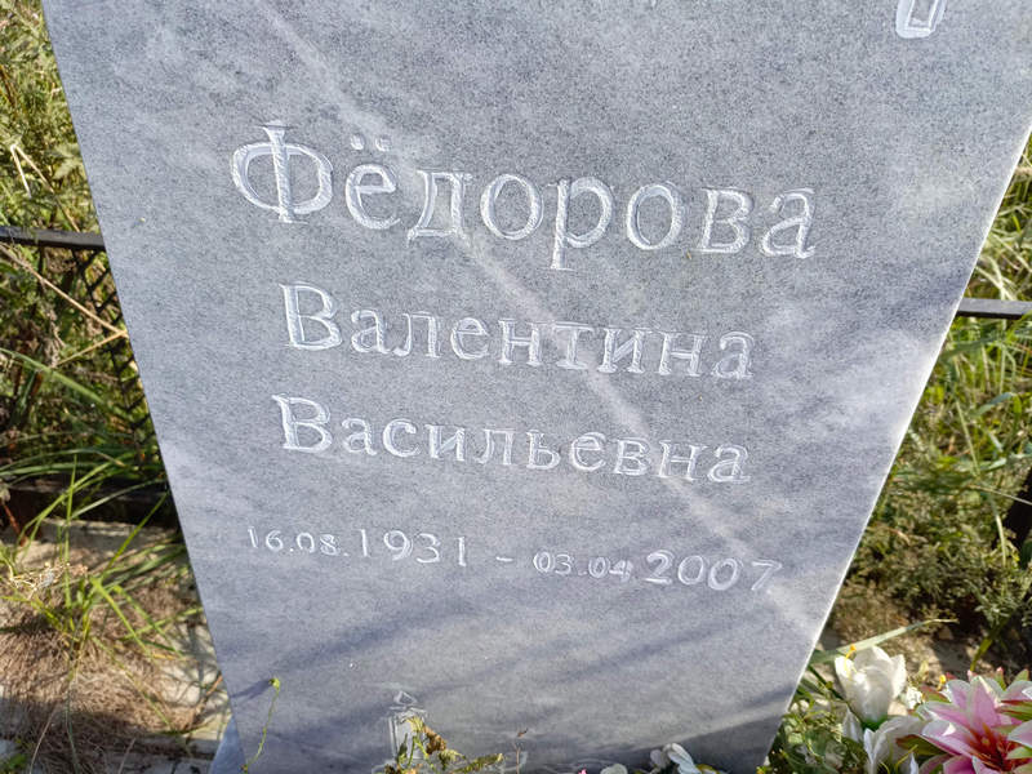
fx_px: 745
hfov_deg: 69.4
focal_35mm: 25
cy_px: 387
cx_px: 516
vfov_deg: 54.9
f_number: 1.69
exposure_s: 1/535
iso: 112
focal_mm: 4.76
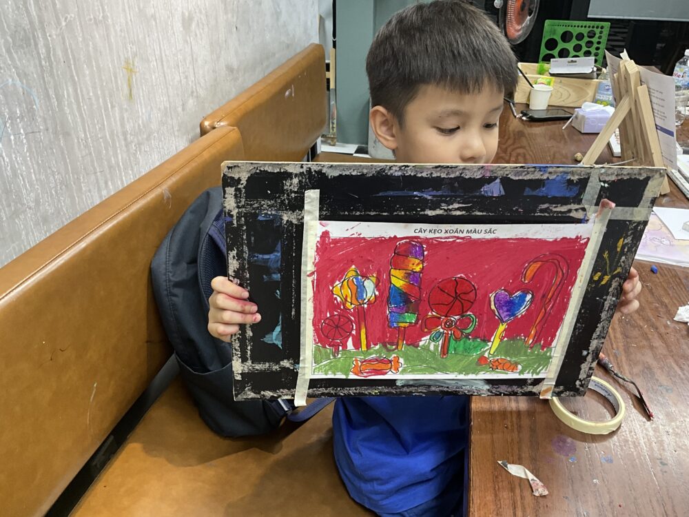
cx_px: 344
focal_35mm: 29
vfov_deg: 48.2
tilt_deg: -30.4
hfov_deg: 61.7
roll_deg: -0.8
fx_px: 577
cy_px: 258
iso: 64
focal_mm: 3
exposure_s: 1/61
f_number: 1.8
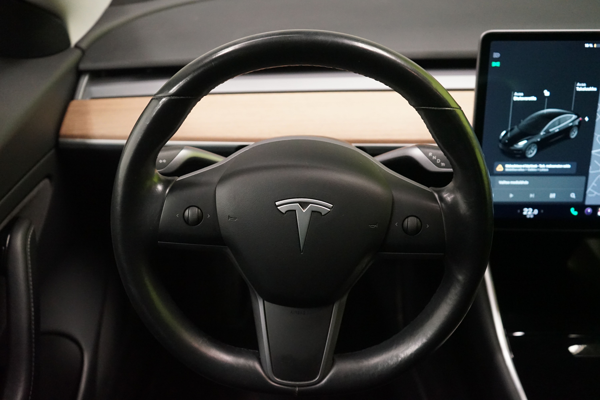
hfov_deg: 50.7
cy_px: 200
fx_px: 633
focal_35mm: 38
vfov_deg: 35.1
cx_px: 300
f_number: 4
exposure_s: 1/60
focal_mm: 38
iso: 6400
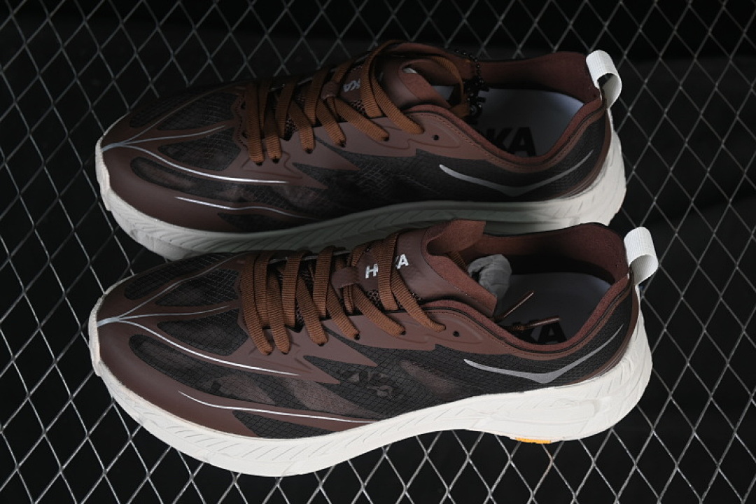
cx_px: 378
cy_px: 252
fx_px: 1575
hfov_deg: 27.0
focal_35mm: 75
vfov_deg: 18.2
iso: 160
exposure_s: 1/50
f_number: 6.3
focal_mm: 50
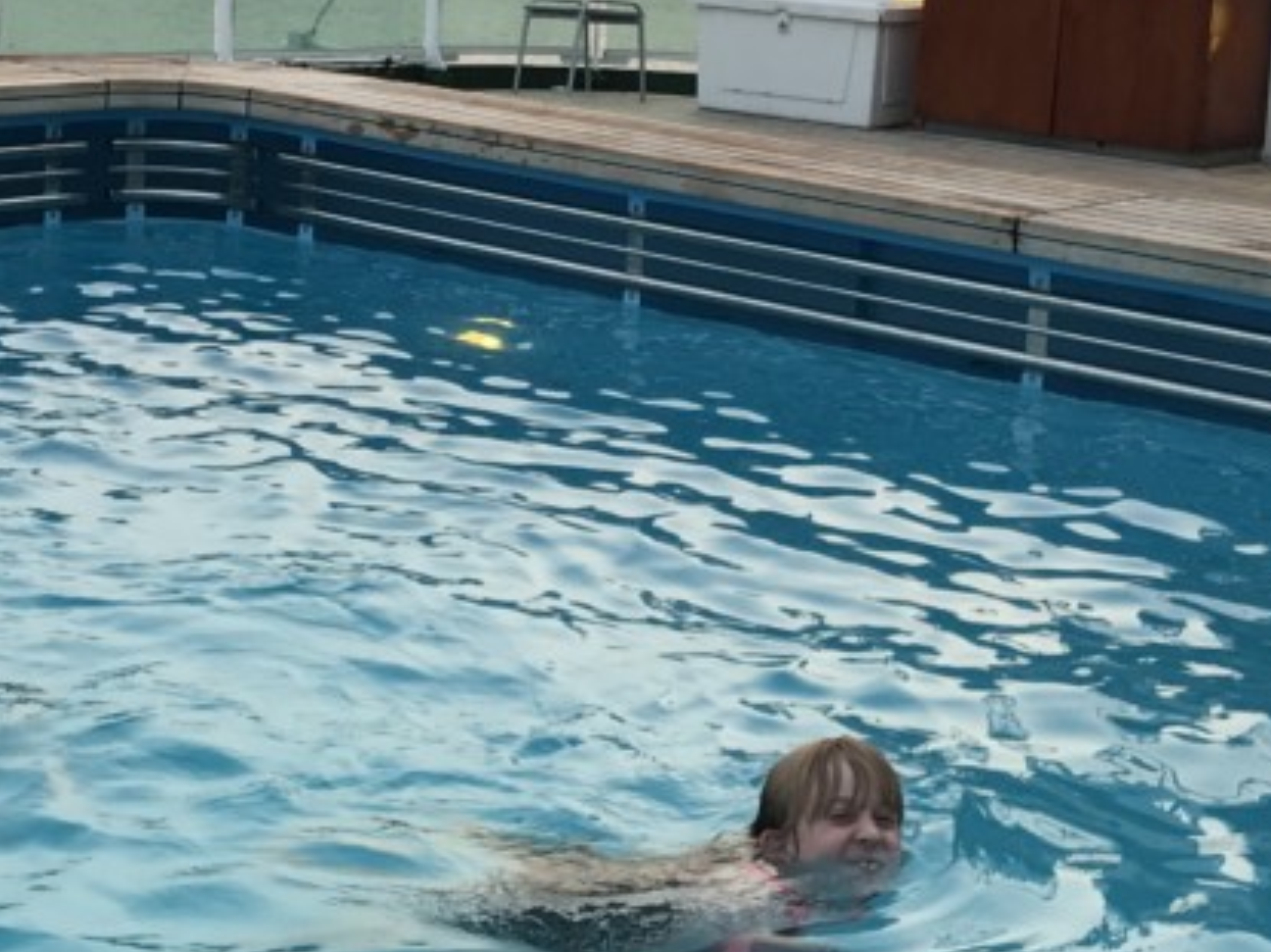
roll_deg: -1.7
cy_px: 361
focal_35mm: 81
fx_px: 2973
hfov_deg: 24.1
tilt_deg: -14.4
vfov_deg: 18.2
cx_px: 557
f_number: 1.8
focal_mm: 3.99
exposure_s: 1/111
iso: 20
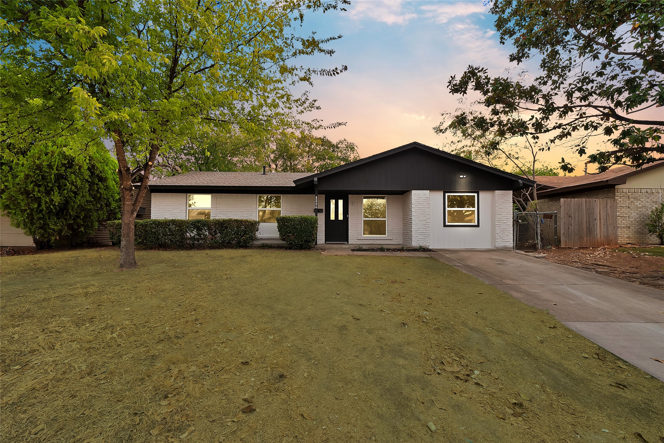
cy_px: 222
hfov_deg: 104.2
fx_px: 258
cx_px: 332
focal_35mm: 14
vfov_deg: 81.3
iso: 640
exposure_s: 1/320
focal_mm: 14
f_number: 9
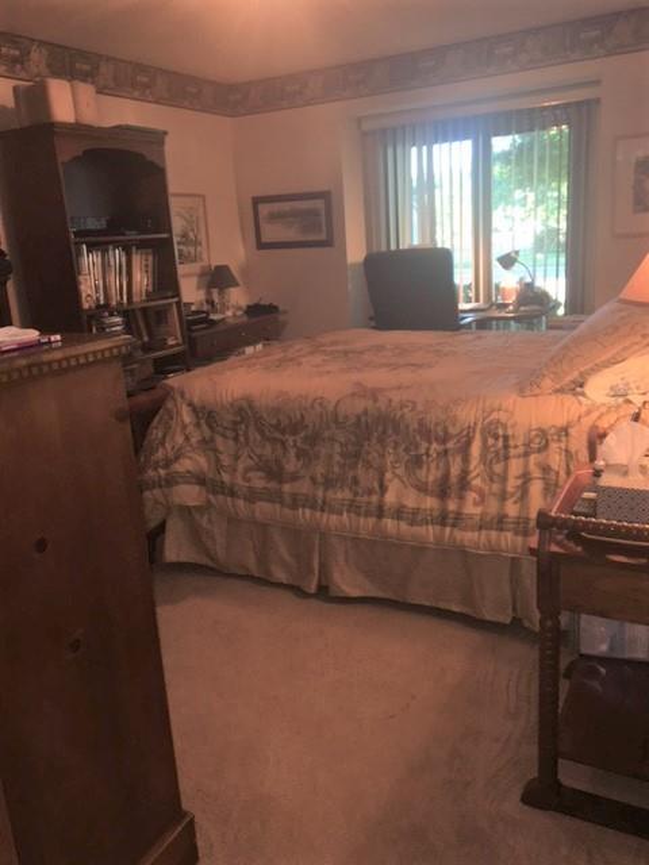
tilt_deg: -14.2
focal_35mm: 29
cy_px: 432
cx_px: 324
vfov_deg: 61.7
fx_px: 725
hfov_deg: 48.2
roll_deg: +4.8
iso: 50
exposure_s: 1/30
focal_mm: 4.15
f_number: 2.2
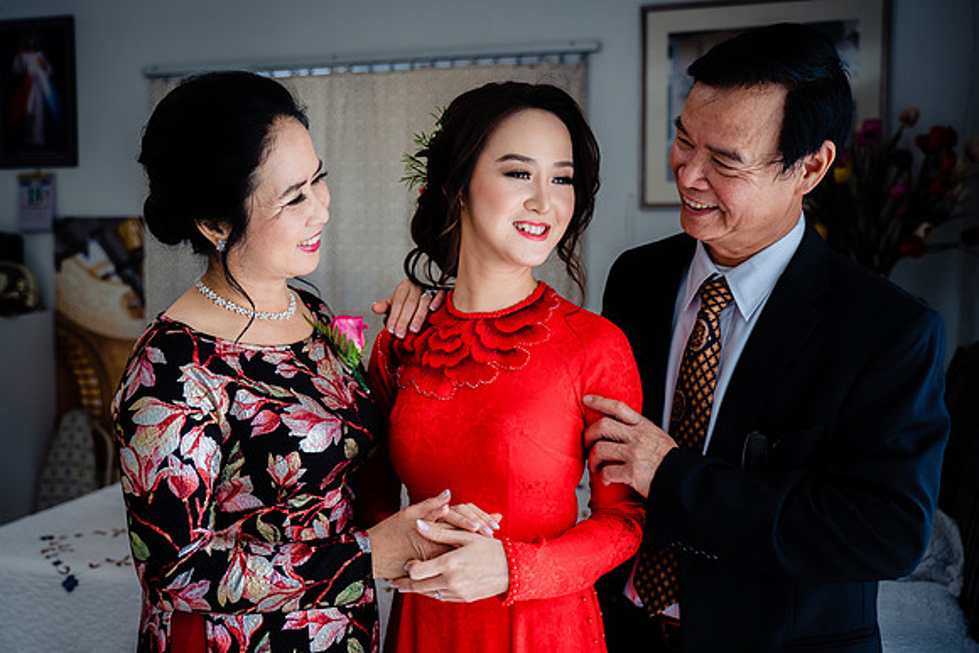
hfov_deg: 48.9
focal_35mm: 39
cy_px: 358
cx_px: 442
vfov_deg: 33.8
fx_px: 1074
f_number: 3.2
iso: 250
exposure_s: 1/320
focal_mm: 36
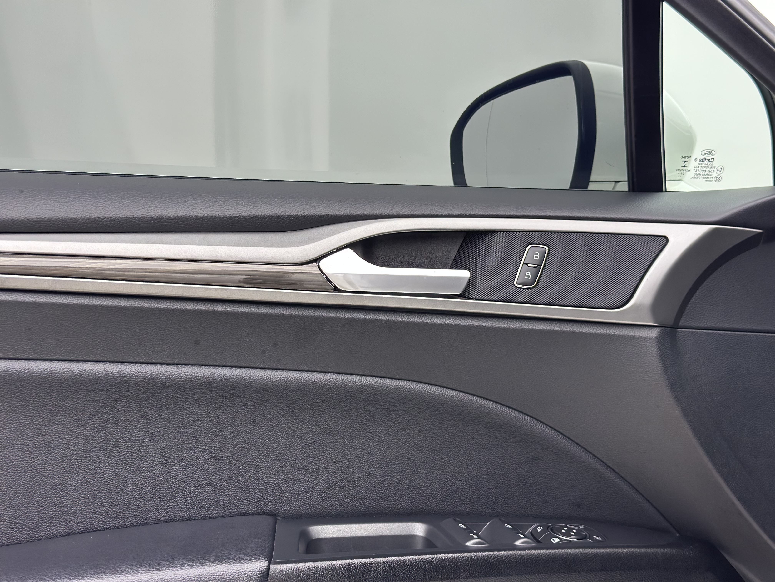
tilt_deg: -6.6
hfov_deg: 39.7
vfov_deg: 30.3
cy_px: 291
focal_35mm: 48
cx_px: 388
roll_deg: +1.4
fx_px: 1075
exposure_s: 1/141
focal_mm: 6.86
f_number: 1.78
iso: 80
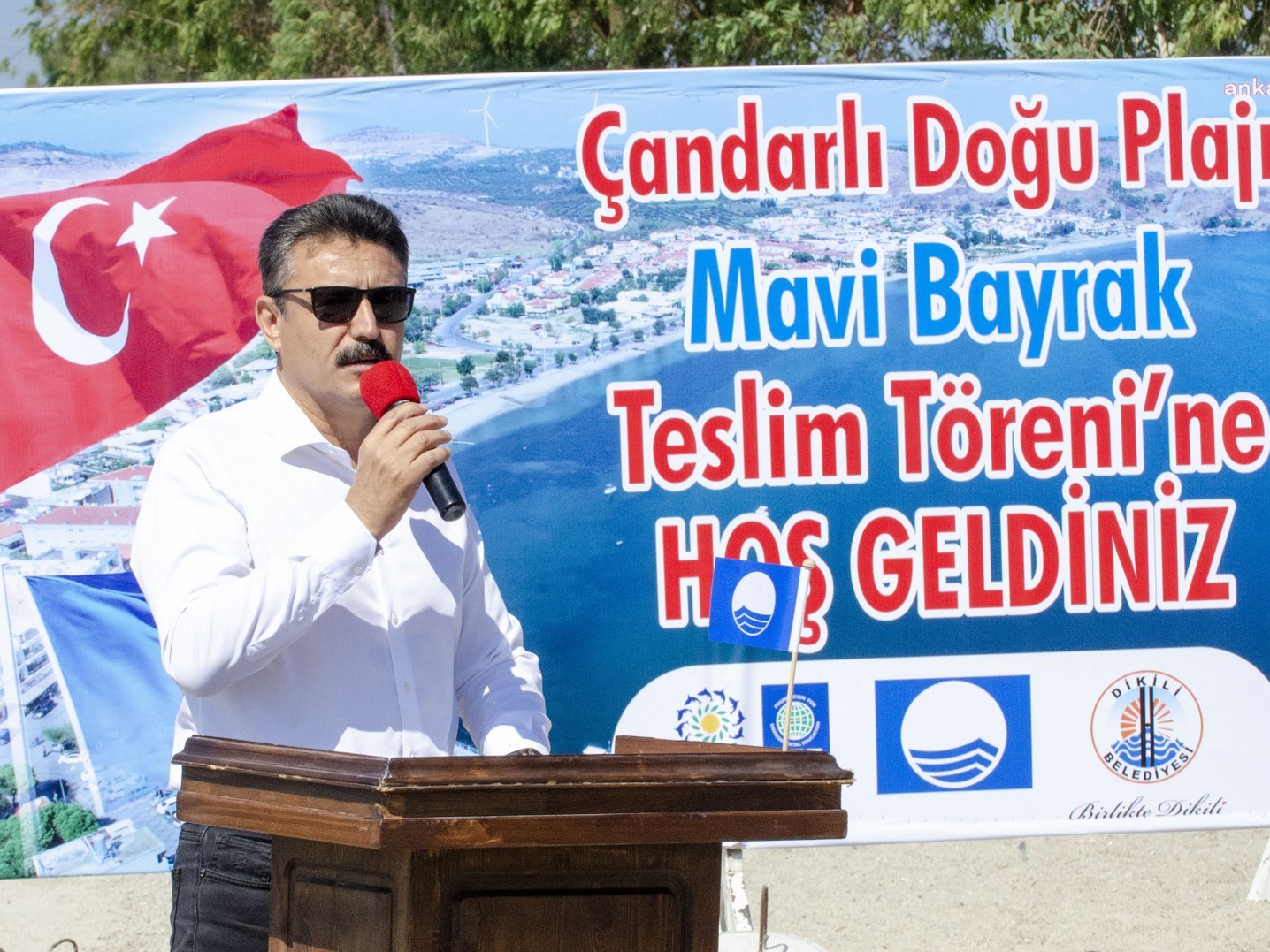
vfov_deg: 11.1
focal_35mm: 134
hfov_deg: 14.7
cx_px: 639
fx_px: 4916
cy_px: 476
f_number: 13
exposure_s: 1/2500
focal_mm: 82
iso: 2000
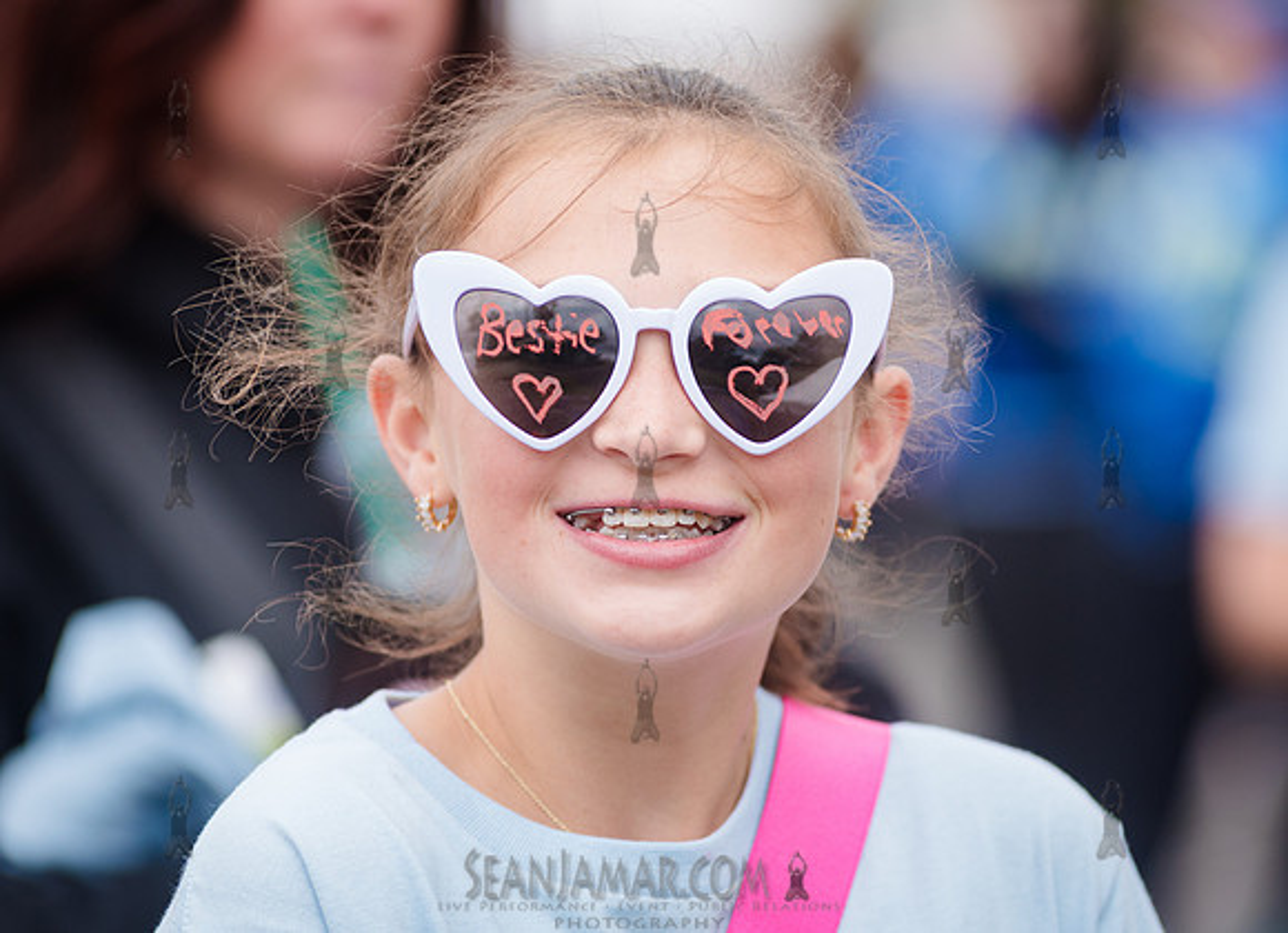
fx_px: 8784
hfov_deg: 8.4
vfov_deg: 6.1
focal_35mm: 239
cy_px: 447
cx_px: 619
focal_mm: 200
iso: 400
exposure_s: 1/1250
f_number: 3.5
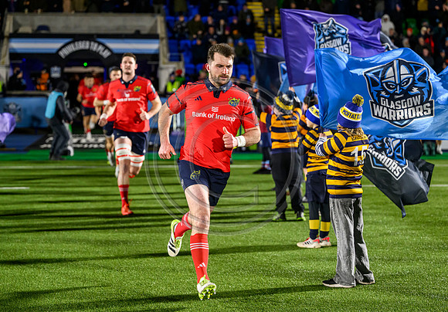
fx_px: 1169
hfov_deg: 21.7
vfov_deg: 15.2
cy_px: 156
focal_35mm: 93
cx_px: 214
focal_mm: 87
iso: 4000
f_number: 2.8
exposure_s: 1/1250
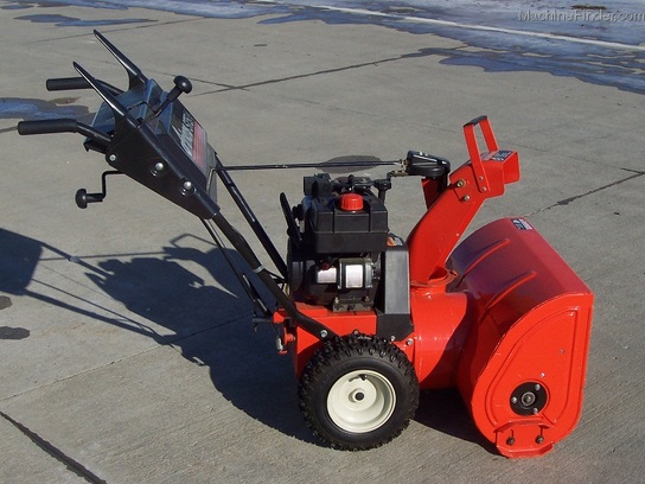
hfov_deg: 33.8
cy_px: 242
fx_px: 1062
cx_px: 322
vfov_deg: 25.7
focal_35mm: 57
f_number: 6.7
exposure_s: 1/750
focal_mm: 8.6
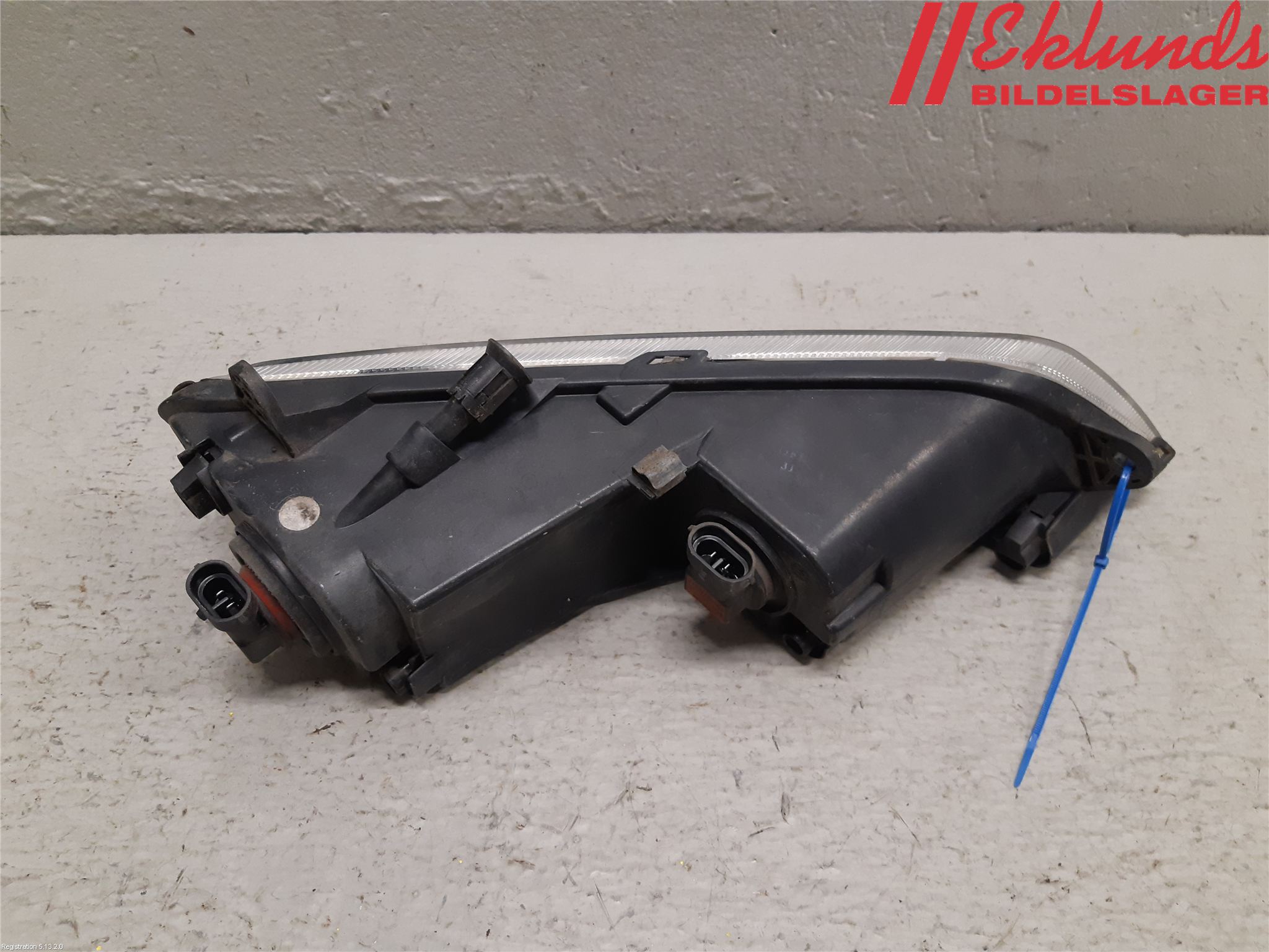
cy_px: 476
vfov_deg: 53.1
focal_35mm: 26
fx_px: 953
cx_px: 634
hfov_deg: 67.3
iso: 160
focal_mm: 3.93
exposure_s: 1/50
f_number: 1.7
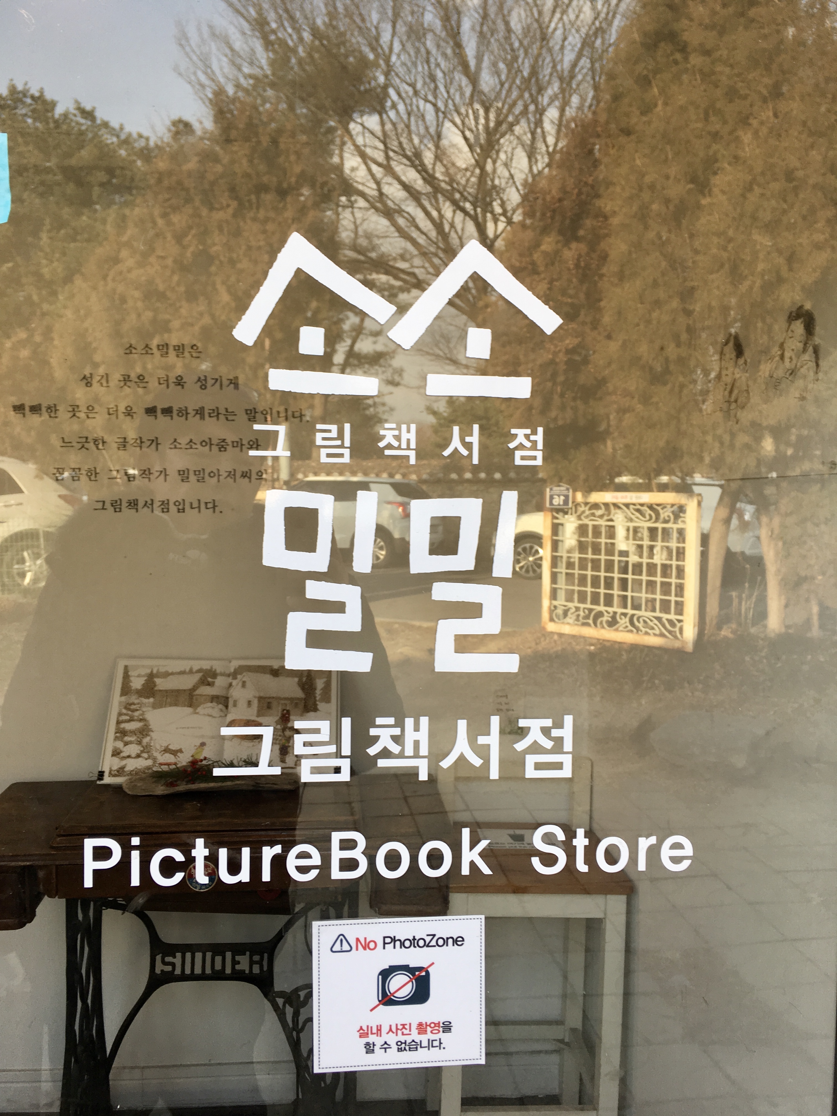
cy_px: 558
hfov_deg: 48.2
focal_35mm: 29
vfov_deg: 61.7
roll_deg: +0.4
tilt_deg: -4.6
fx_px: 935
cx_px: 418
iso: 25
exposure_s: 1/120
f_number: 2.2
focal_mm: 4.15
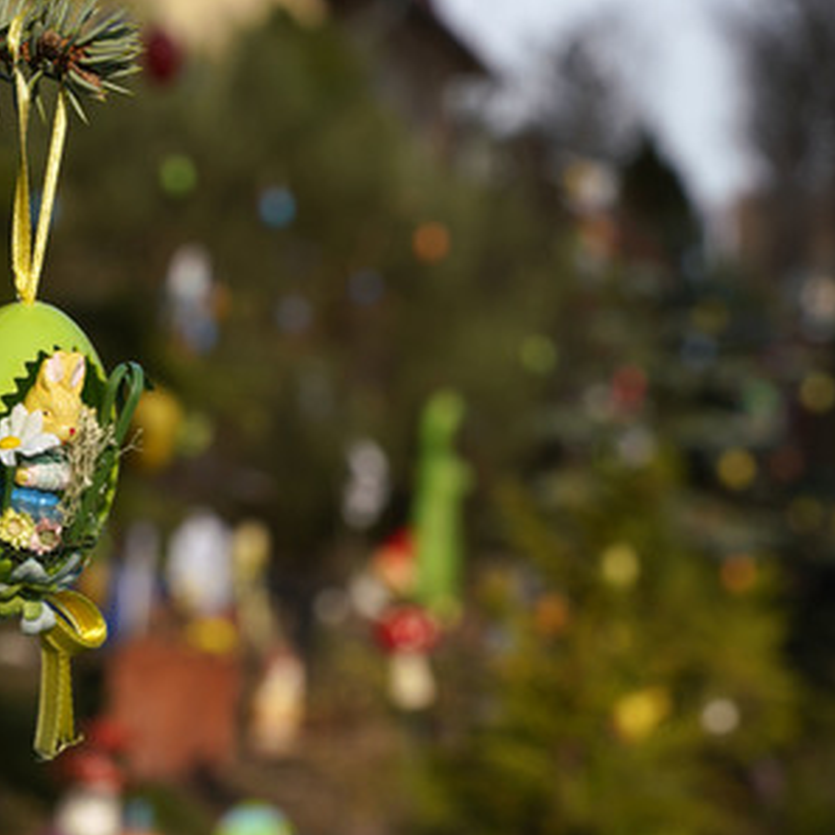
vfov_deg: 21.4
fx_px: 2211
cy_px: 418
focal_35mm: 81
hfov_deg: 21.3
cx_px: 237
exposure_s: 1/400
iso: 160
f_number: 8
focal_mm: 63
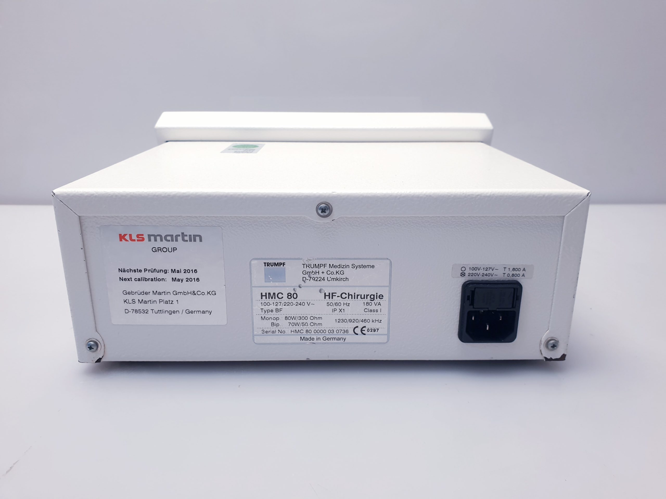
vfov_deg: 53.1
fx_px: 500
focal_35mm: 26
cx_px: 333
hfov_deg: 67.3
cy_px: 250
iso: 50
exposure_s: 1/100
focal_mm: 4.3
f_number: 2.4
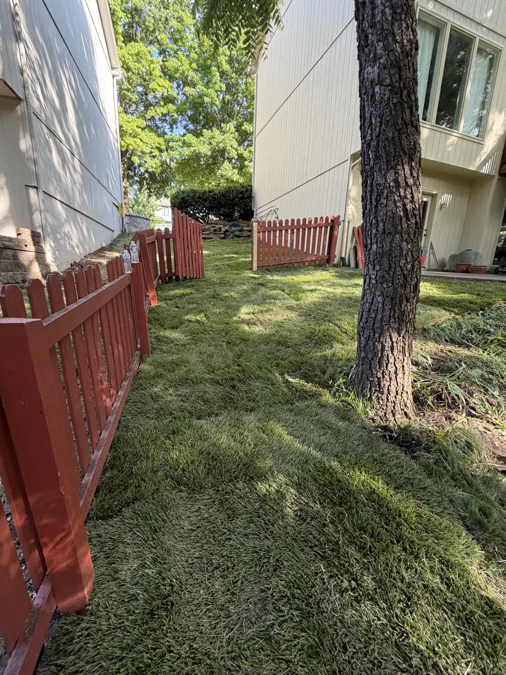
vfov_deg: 102.1
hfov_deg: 85.7
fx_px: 273
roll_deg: -1.0
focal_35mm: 14
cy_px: 338
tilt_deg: -13.2
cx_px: 253
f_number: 2.2
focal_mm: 2.22
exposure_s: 1/121
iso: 80
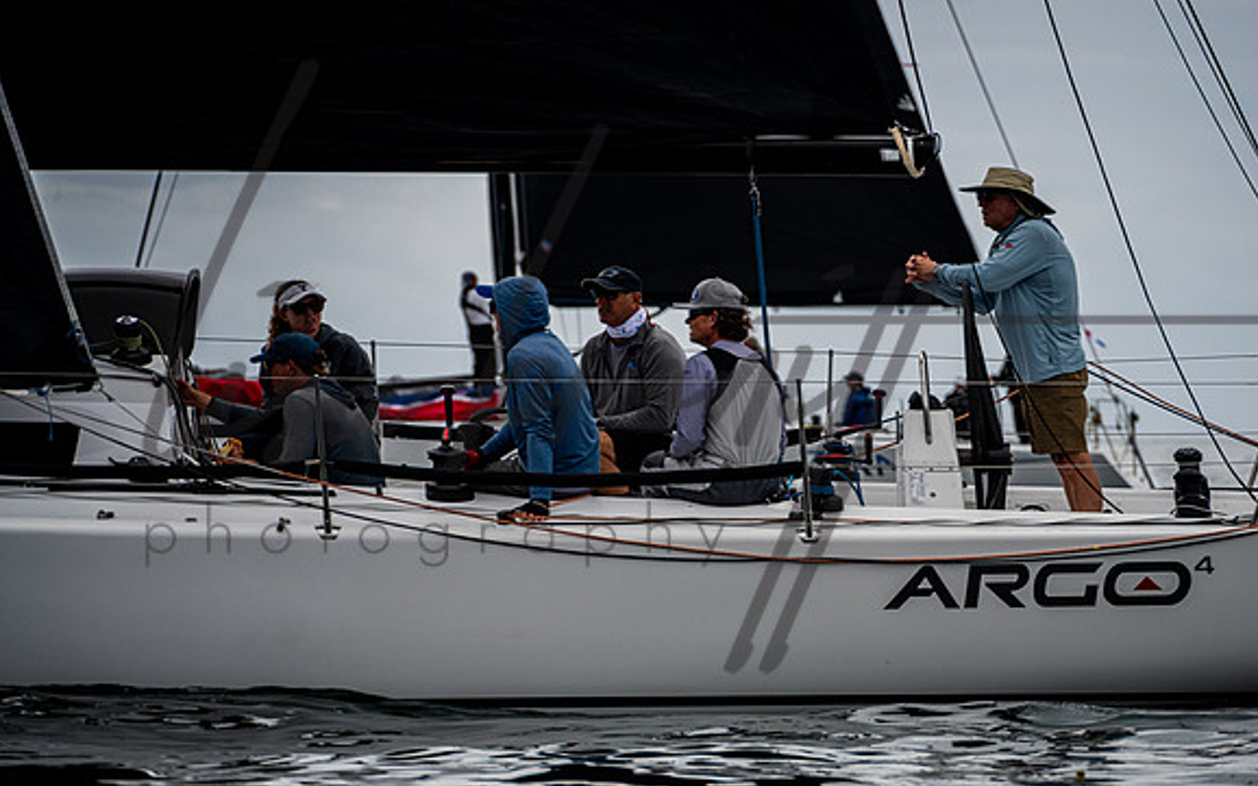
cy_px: 401
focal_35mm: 422
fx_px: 14465
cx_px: 721
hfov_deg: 5.0
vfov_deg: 3.1
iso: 800
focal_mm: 360
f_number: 8
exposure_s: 1/1600
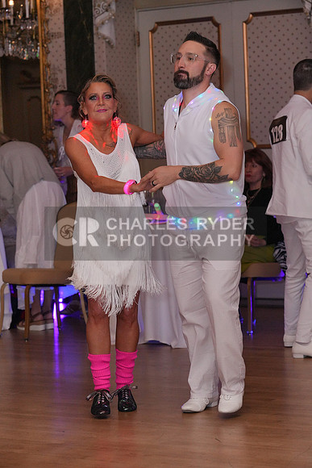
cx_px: 156
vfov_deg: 19.6
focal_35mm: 104
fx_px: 1351
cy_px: 234
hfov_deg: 13.2
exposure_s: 1/250
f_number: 5.6
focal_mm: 104
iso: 5000
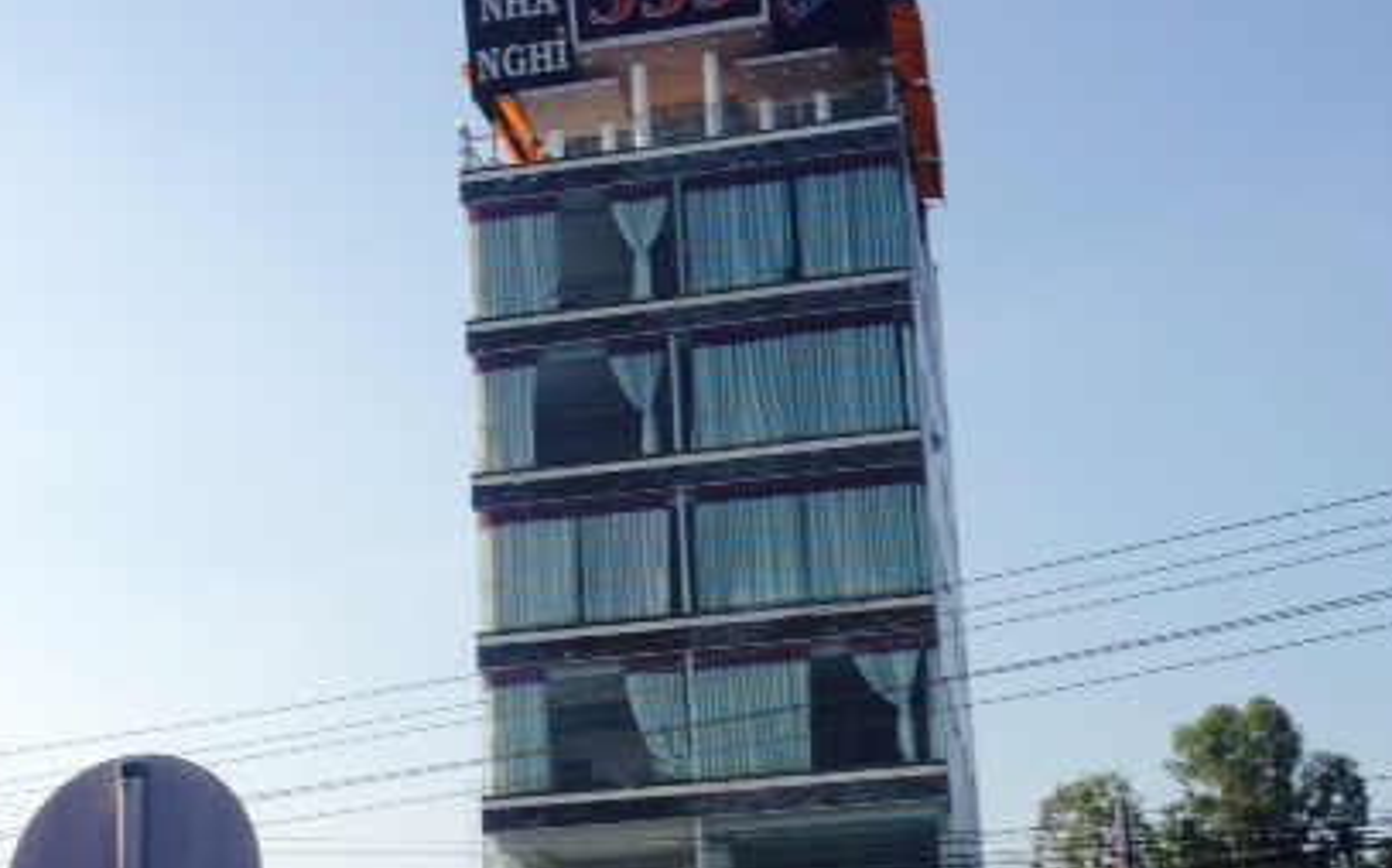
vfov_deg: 23.0
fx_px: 2086
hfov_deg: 36.9
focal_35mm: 55
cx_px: 674
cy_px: 759
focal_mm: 4.12
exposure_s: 1/1466
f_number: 2.4
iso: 50
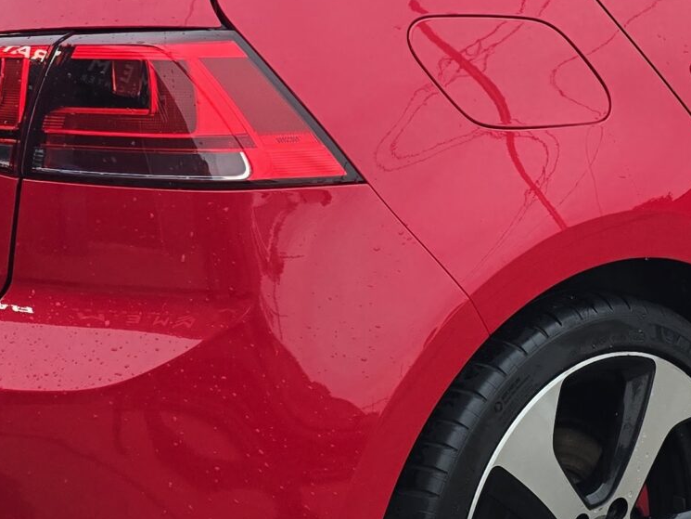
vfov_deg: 18.6
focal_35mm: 79
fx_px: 1577
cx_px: 436
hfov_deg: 24.6
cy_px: 195
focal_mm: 6.3
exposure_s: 1/120
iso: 500
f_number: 1.7
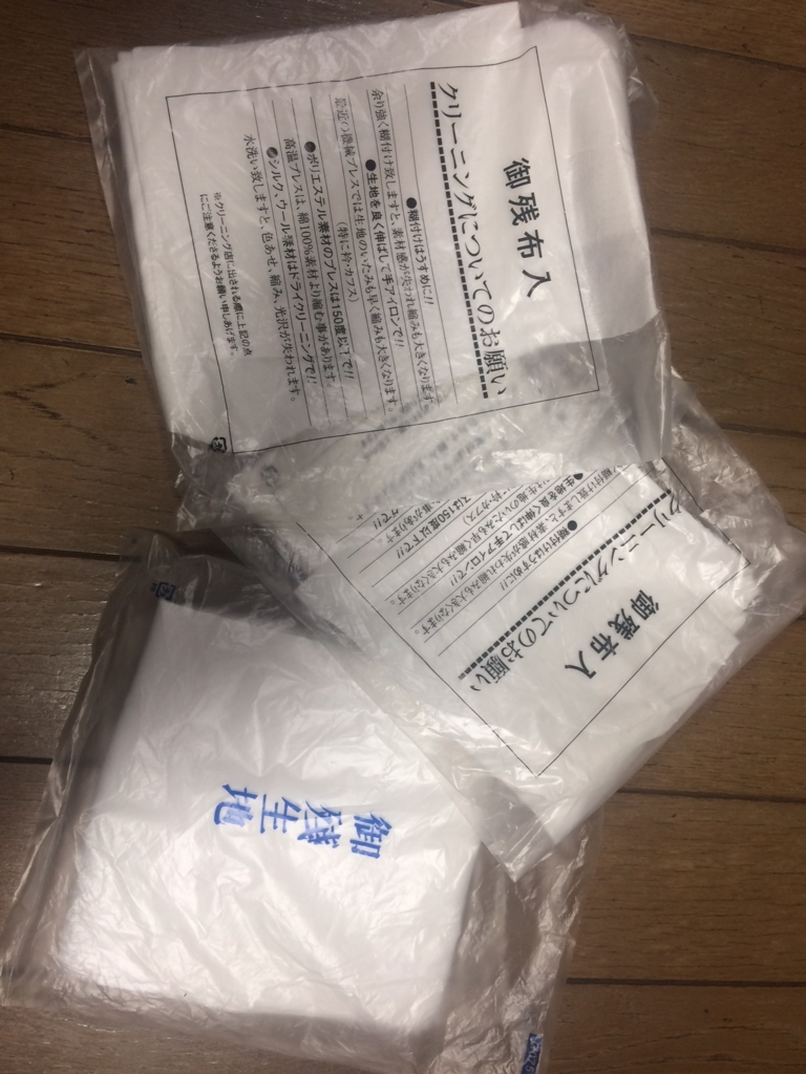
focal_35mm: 29
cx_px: 403
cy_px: 537
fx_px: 900
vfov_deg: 61.7
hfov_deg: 48.2
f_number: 2.2
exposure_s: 1/30
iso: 50
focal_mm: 4.15
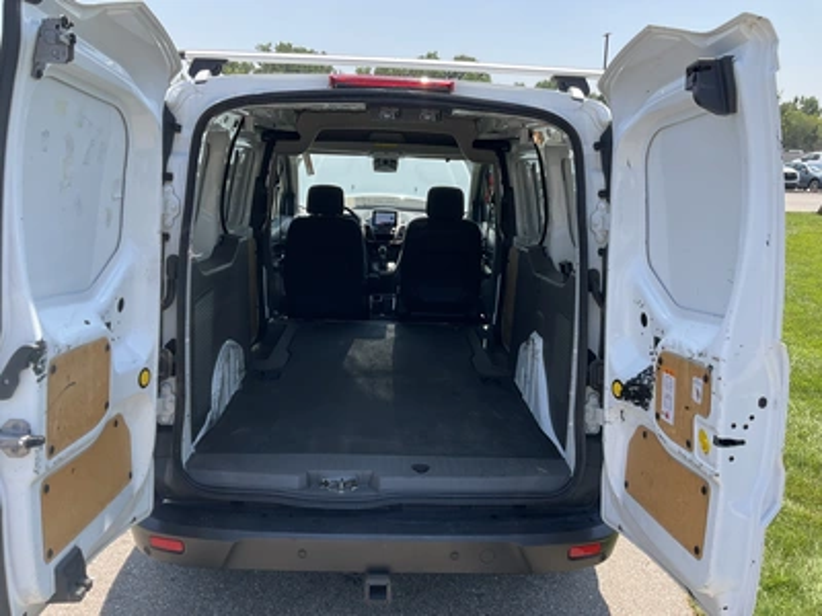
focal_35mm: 29
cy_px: 308
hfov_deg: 61.7
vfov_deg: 48.2
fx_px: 689
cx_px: 411
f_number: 1.8
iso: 25
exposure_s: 1/556
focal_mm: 3
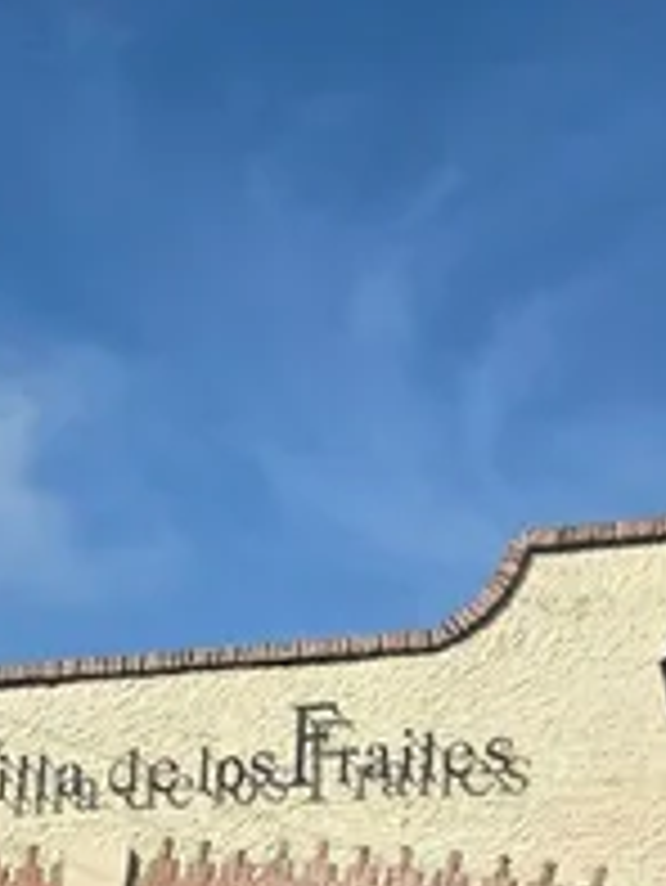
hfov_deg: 20.8
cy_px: 864
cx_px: 153
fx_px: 1794
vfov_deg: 26.4
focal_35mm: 70
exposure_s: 1/2921
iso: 40
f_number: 1.8
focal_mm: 5.4
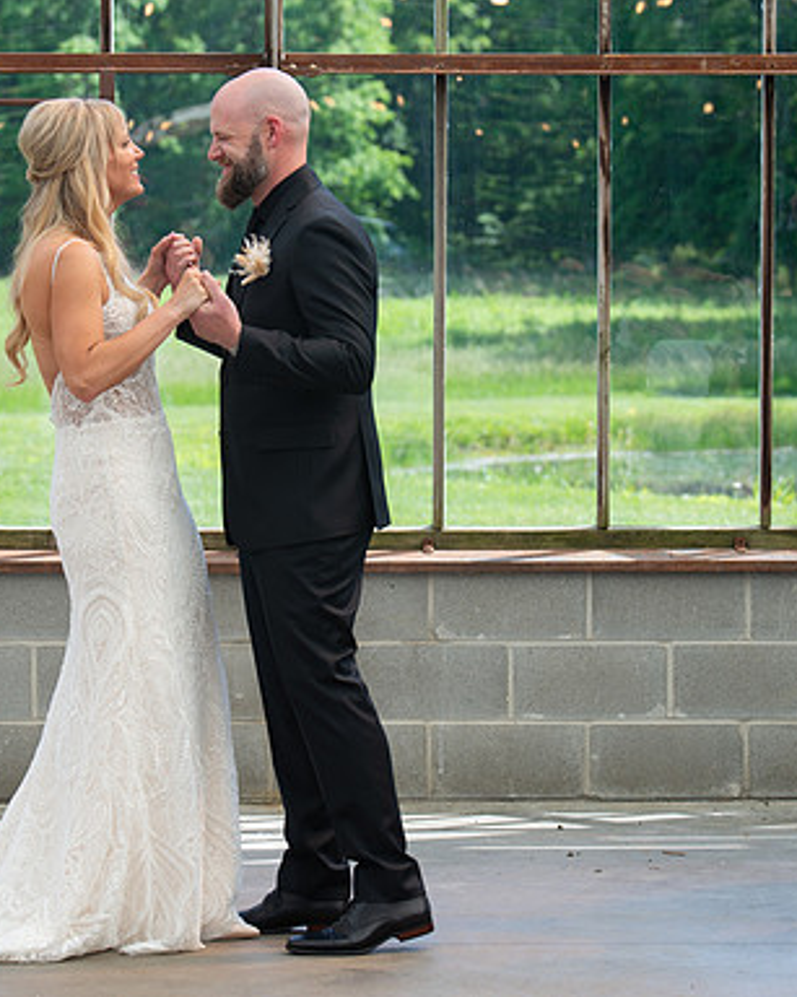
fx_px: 4661
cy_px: 501
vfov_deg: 12.2
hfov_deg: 9.8
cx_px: 248
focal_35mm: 158
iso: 160
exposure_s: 1/200
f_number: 5.6
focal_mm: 98
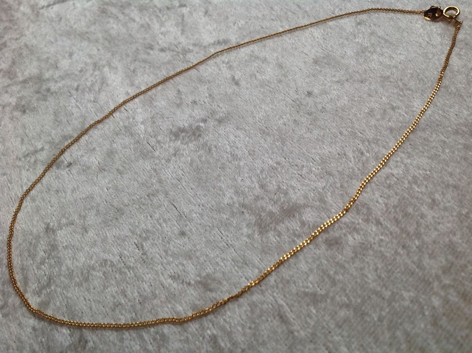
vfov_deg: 40.6
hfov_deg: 52.7
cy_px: 176
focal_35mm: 35
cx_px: 236
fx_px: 477
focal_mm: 4.28
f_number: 2.4
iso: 64
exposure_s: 1/120
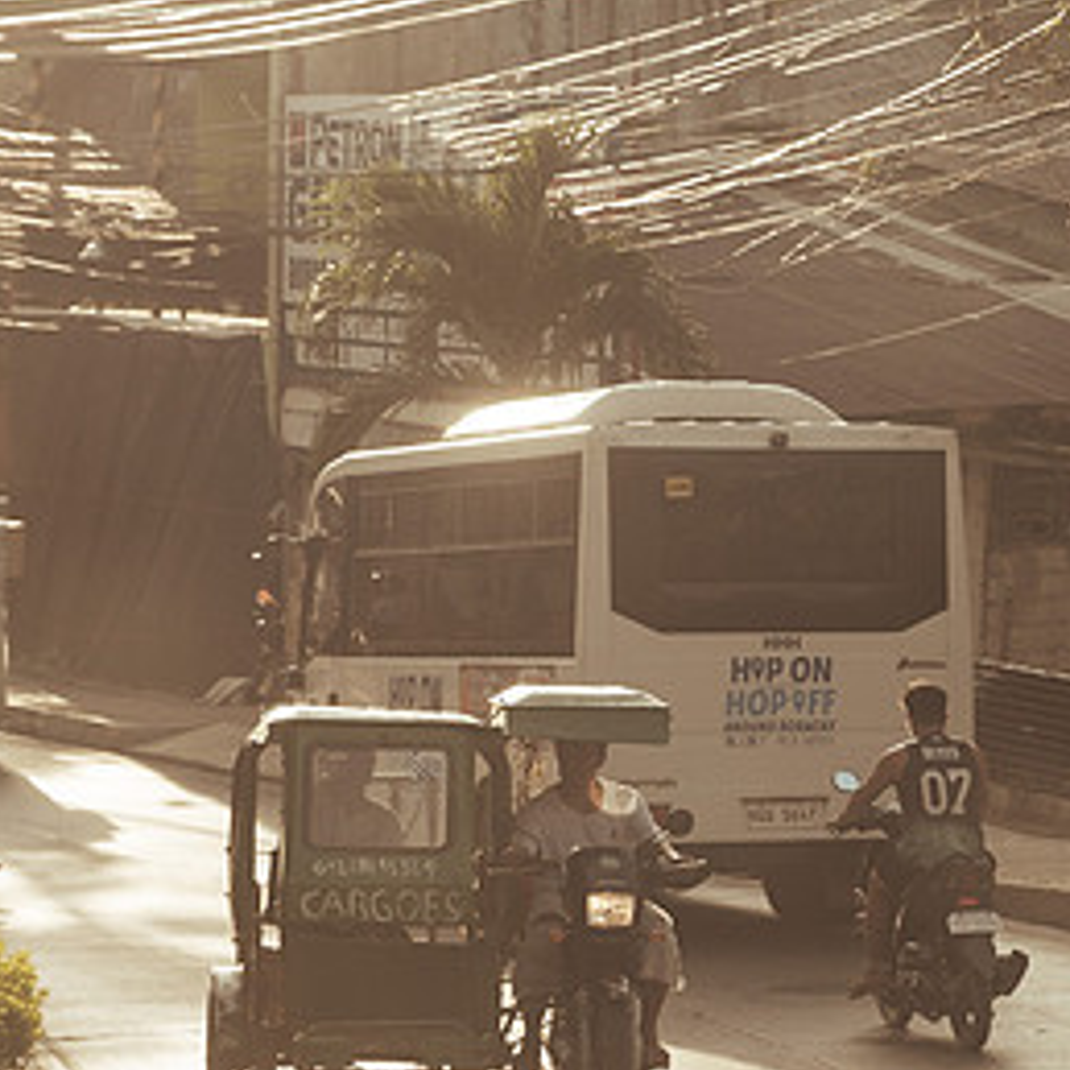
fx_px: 5665
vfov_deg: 10.8
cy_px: 669
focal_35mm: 162
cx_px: 883
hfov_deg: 10.7
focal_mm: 55
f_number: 3.2
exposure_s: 1/640
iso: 400
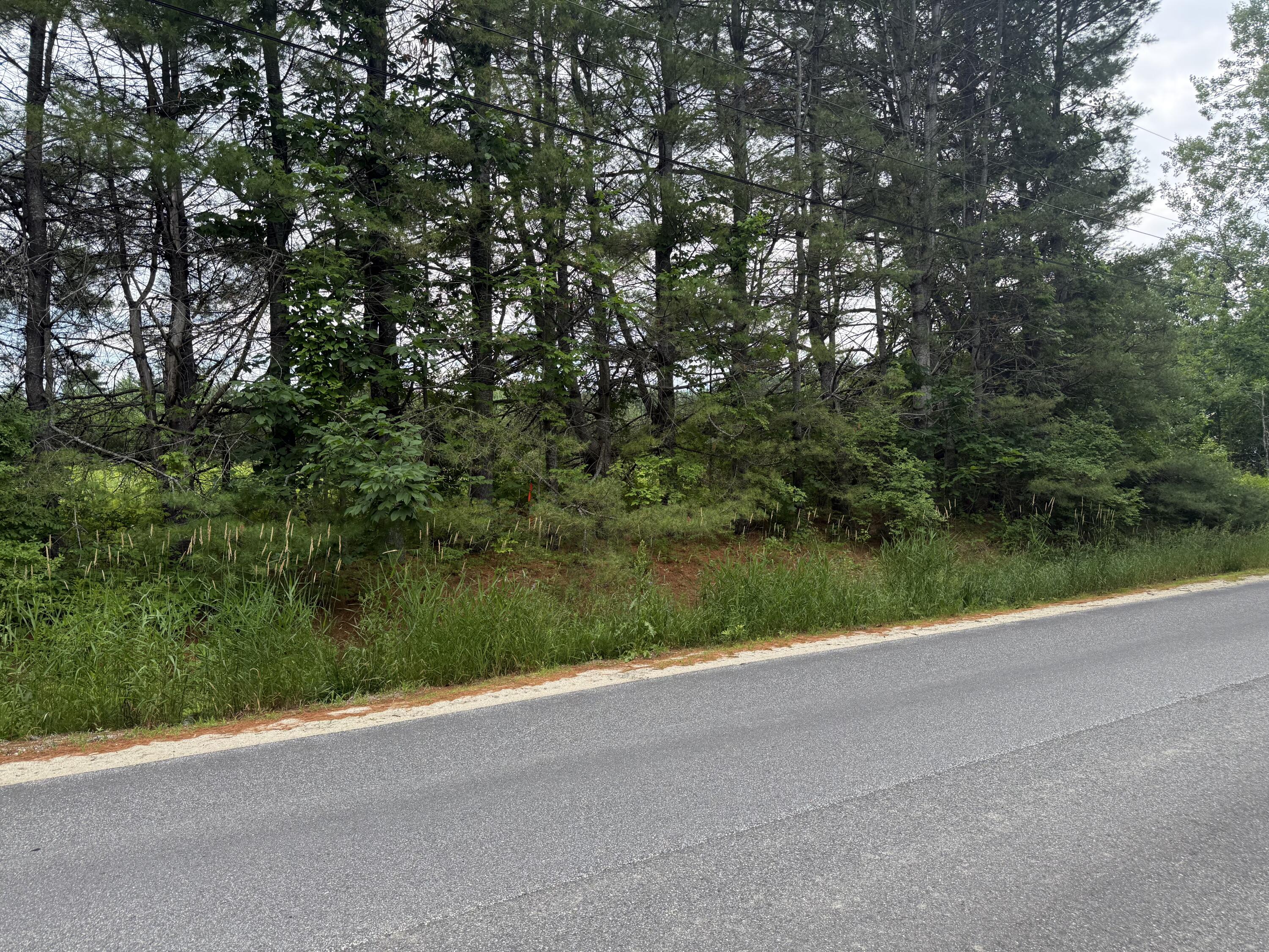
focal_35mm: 24
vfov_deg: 56.8
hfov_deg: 71.6
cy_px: 476
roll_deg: -0.1
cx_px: 634
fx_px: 880
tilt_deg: +0.8
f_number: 1.78
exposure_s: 1/1337
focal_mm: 6.76
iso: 100
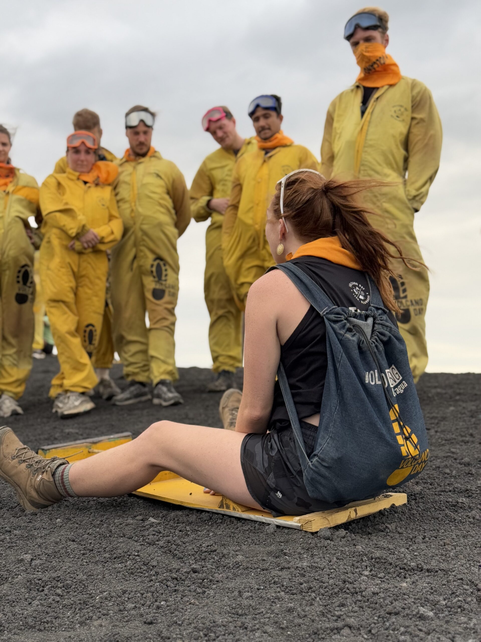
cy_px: 321
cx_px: 240
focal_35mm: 48
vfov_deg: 39.7
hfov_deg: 30.3
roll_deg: -2.8
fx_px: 889
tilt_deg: +7.3
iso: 64
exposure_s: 1/452
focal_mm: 6.76
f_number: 1.78
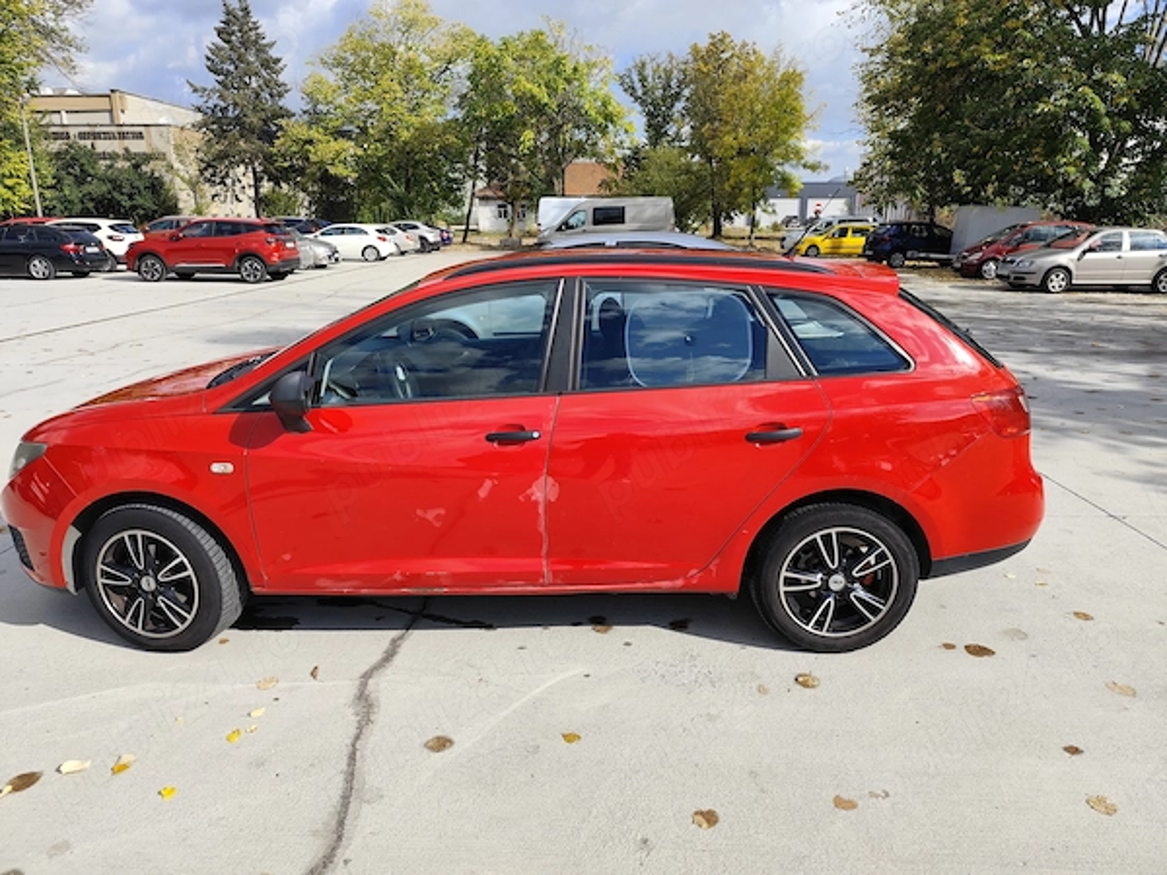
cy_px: 438
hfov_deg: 73.9
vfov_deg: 58.9
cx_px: 584
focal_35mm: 23
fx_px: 775
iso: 50
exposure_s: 1/764
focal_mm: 6.14
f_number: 1.65
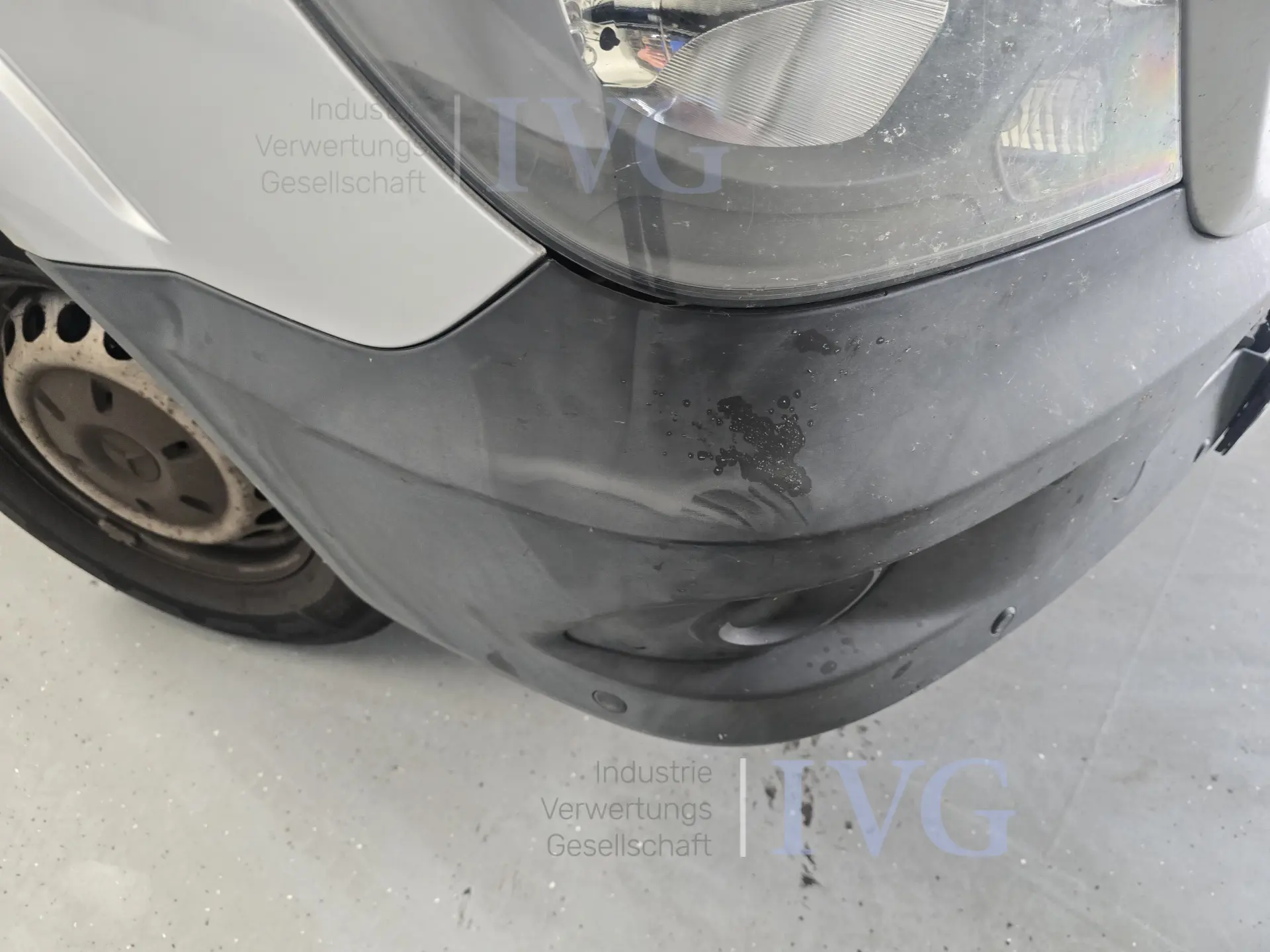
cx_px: 635
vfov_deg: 58.9
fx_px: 844
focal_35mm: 23
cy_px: 476
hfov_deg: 73.9
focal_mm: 6.3
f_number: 1.7
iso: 500
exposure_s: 1/120
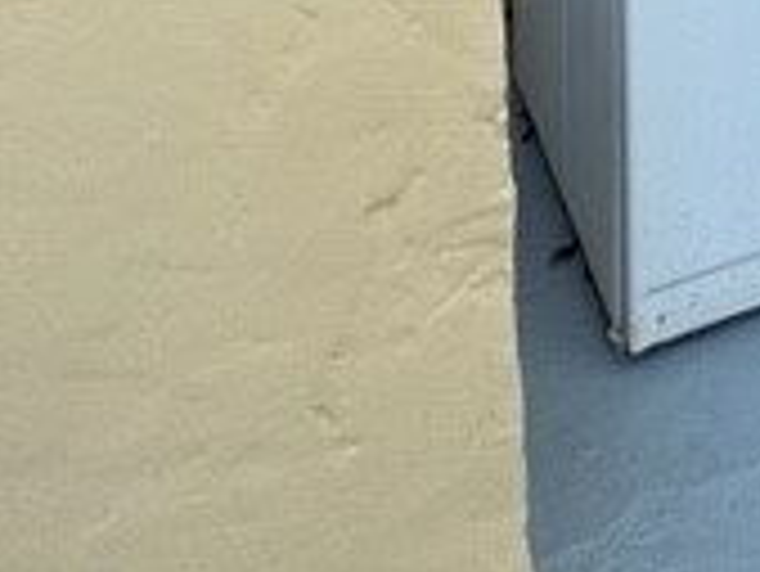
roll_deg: +1.5
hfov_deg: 32.7
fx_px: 1164
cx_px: 787
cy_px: -491
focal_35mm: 53
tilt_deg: -4.6
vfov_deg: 19.5
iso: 40
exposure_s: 1/487
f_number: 2.2
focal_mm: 2.22
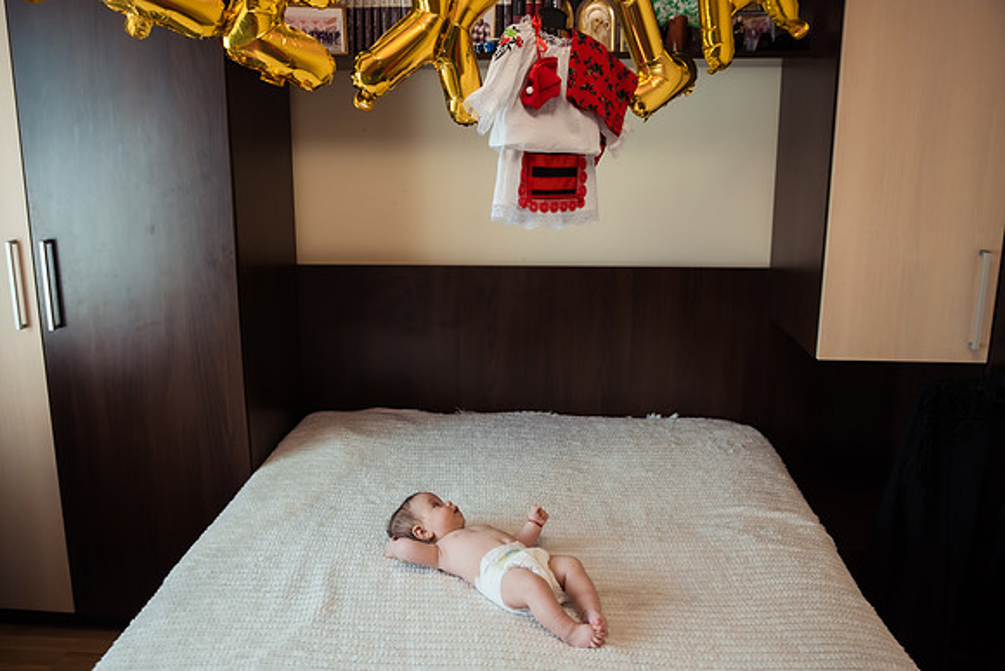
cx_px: 462
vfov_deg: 41.3
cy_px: 327
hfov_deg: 58.9
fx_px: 888
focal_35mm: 32
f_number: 3.2
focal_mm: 29
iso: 400
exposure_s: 1/200
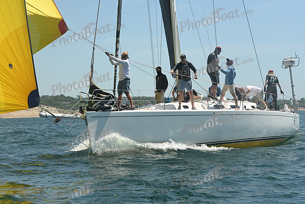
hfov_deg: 22.1
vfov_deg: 14.9
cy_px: 102
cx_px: 152
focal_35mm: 92
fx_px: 780
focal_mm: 92
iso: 320
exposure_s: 1/1000
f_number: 8
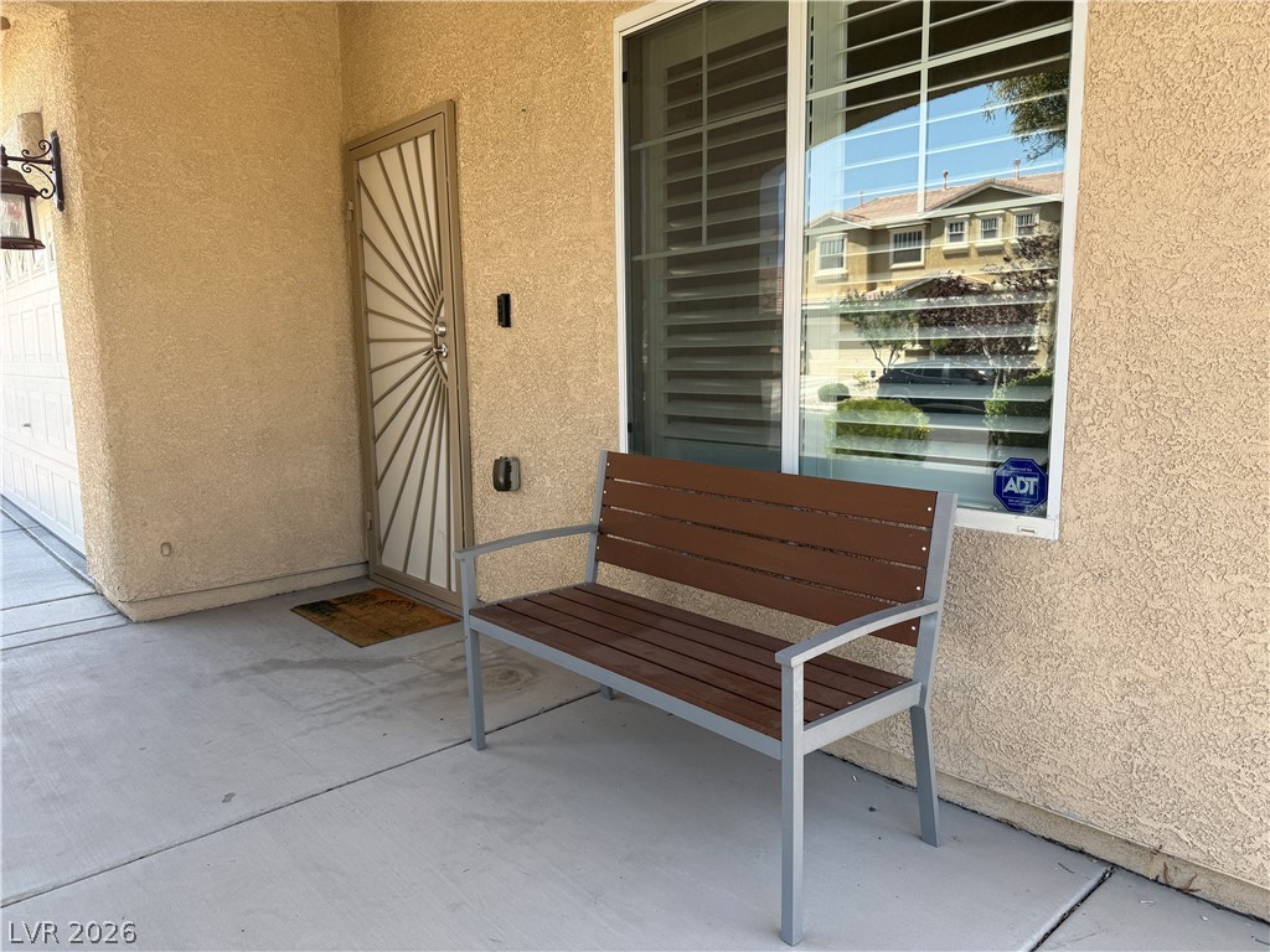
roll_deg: +0.9
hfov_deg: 71.6
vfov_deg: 56.8
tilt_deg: -8.6
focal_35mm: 24
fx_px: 881
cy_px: 476
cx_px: 635
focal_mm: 6.76
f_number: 1.78
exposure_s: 1/612
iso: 80
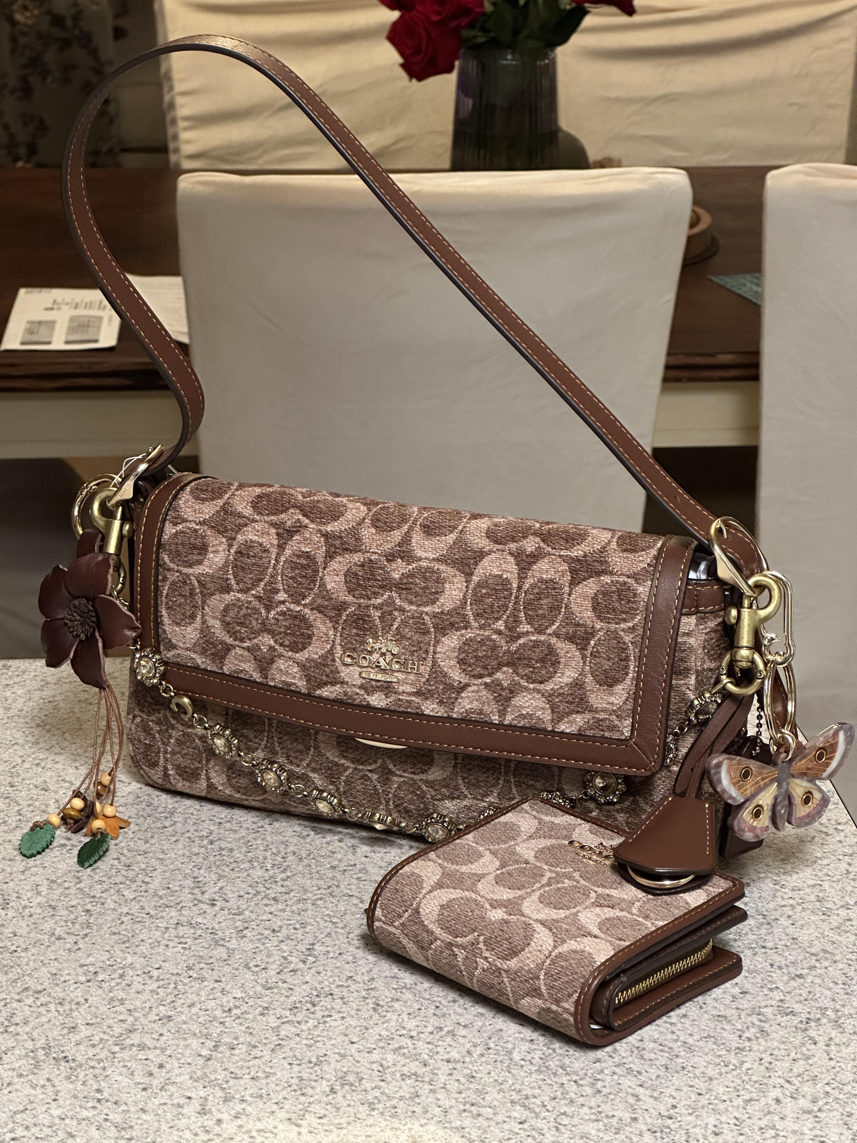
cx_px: 428
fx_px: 2542
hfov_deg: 19.1
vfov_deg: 25.3
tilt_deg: -17.9
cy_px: 572
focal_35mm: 77
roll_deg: -0.6
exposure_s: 1/41
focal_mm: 9
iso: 500
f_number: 2.8
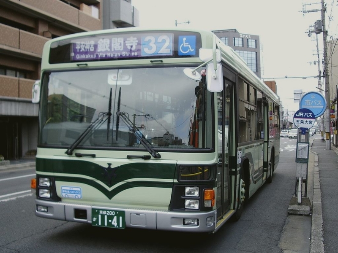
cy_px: 126
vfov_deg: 40.7
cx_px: 169
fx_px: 342
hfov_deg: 52.6
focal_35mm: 35
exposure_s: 1/125
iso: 50
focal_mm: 5.8
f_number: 2.6
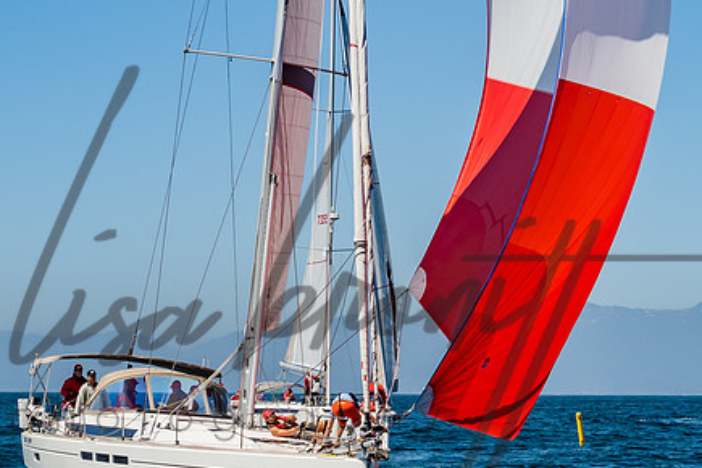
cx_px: 509
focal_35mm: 121
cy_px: 69
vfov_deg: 11.3
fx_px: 2359
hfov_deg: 16.9
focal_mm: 33.5
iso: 160
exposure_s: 1/400
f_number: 6.3
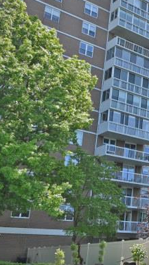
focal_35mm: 57
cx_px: 245
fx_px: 401
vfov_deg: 36.6
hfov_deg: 18.0
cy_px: 126
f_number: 7.1
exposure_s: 1/400
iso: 100
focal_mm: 14
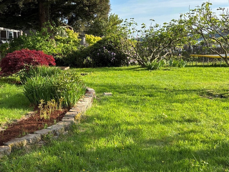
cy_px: 72
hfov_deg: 37.7
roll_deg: +4.3
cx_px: 72
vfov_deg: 29.1
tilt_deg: -2.9
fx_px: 331
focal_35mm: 50
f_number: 1.6
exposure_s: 1/1381
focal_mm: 5.96
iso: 50
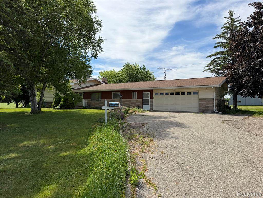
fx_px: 182
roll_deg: +0.0
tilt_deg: +1.5
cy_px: 99
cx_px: 132
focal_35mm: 24
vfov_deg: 56.8
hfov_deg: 71.6
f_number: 1.78
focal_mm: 6.76
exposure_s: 1/4975
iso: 80
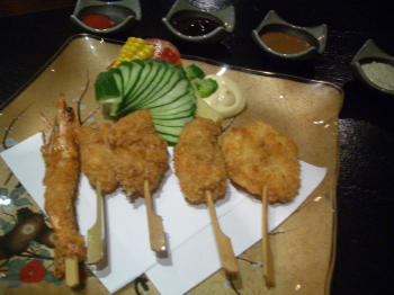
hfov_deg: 52.7
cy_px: 148
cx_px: 197
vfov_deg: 40.7
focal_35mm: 35
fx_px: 398
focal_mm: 5.8
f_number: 2.6
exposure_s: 1/10
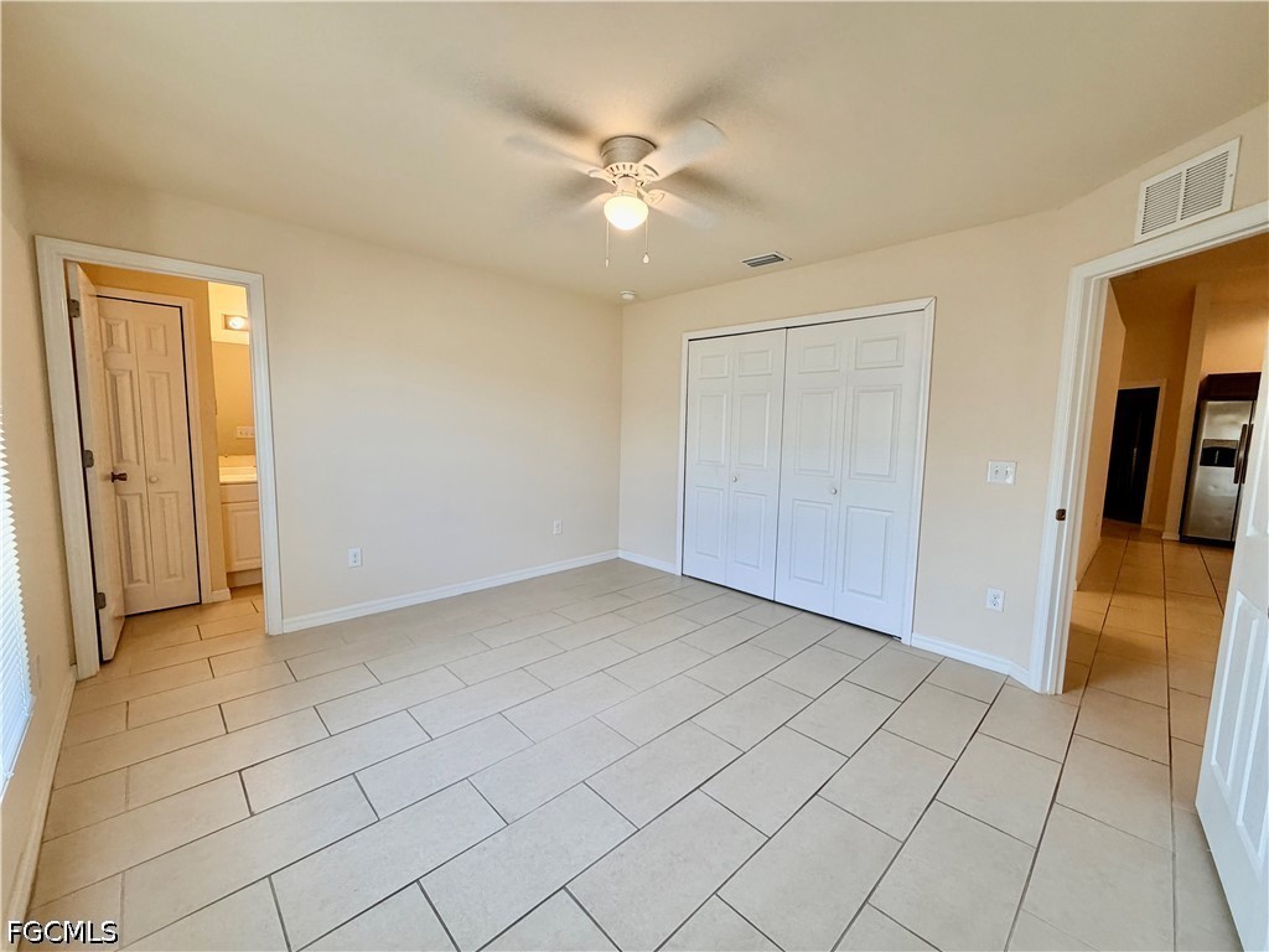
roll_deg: -0.8
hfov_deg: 102.1
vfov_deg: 85.7
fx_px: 513
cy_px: 476
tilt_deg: -6.4
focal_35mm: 14
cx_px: 634
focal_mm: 2.22
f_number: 2.2
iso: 160
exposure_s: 1/120
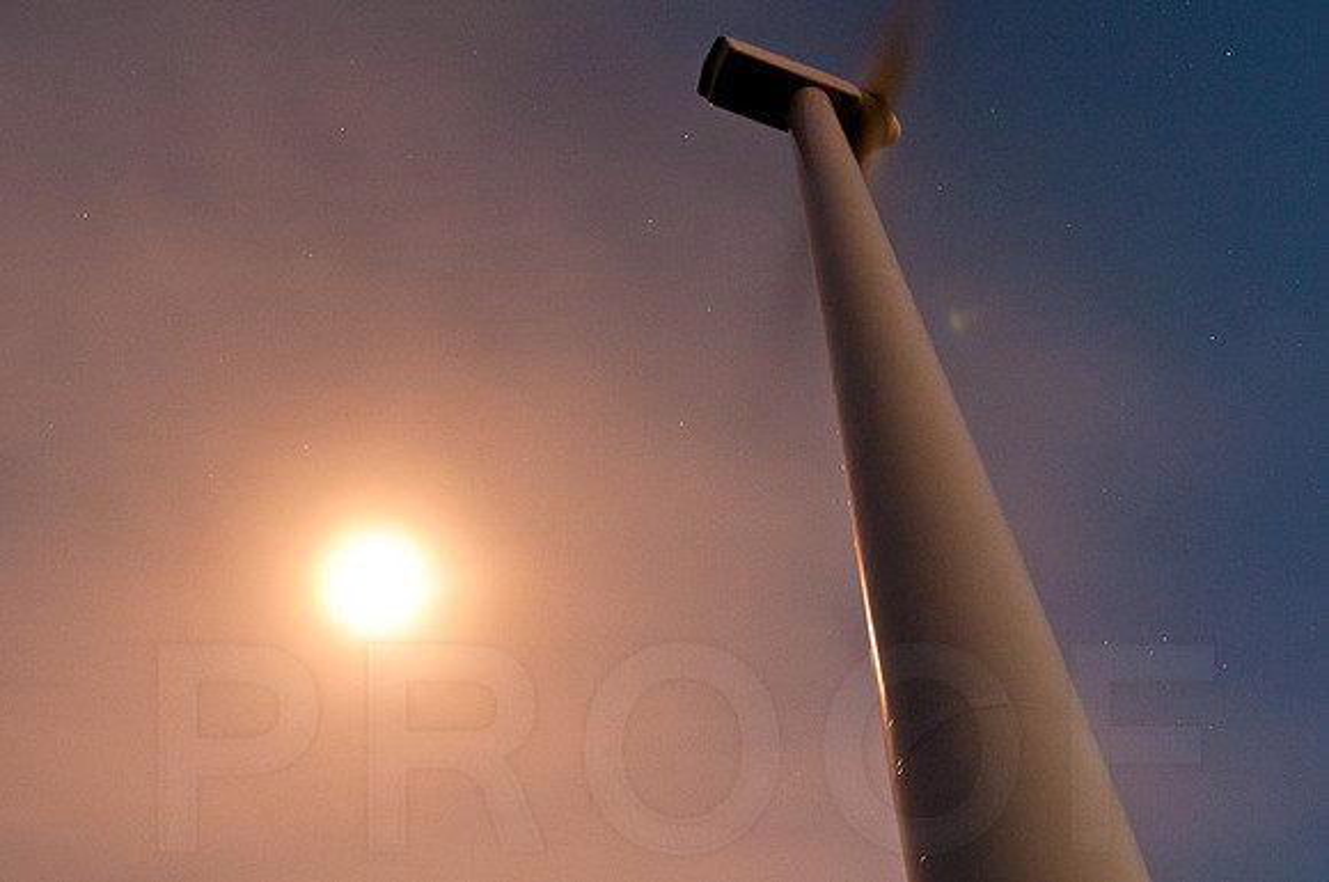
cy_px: 441
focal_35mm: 36
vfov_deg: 36.8
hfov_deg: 53.2
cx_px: 664
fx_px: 1327
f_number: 4
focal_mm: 24
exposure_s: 8
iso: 200
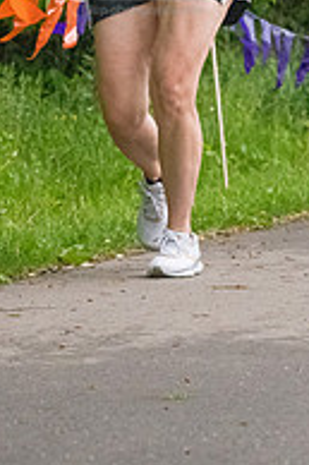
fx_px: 4695
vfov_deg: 5.6
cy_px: -50
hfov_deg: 3.8
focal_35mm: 364
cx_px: 147
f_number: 5.6
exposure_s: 1/1250
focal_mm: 105
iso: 6400
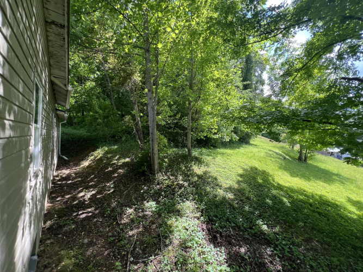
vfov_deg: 89.9
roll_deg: -1.4
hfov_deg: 106.2
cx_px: 182
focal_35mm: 13
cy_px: 136
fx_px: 136
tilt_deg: +0.1
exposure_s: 1/146
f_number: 1.8
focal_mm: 1.57
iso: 32
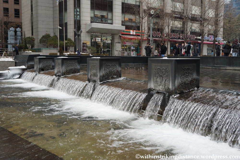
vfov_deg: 36.8
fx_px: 240
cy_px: 80
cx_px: 120
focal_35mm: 36
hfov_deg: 53.2
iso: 200
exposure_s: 1/250
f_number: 5
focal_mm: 24
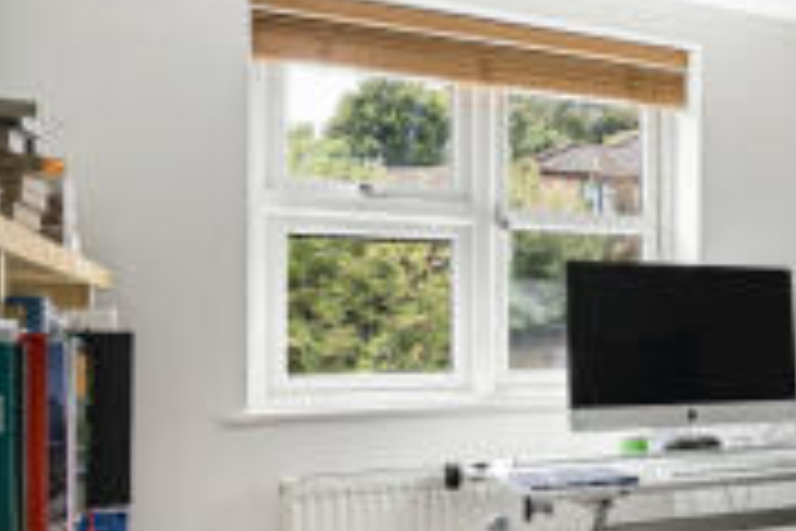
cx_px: 989
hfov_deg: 34.6
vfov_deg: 30.7
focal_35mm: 43
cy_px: 398
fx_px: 951
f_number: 8
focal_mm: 16
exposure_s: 1/15
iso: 400
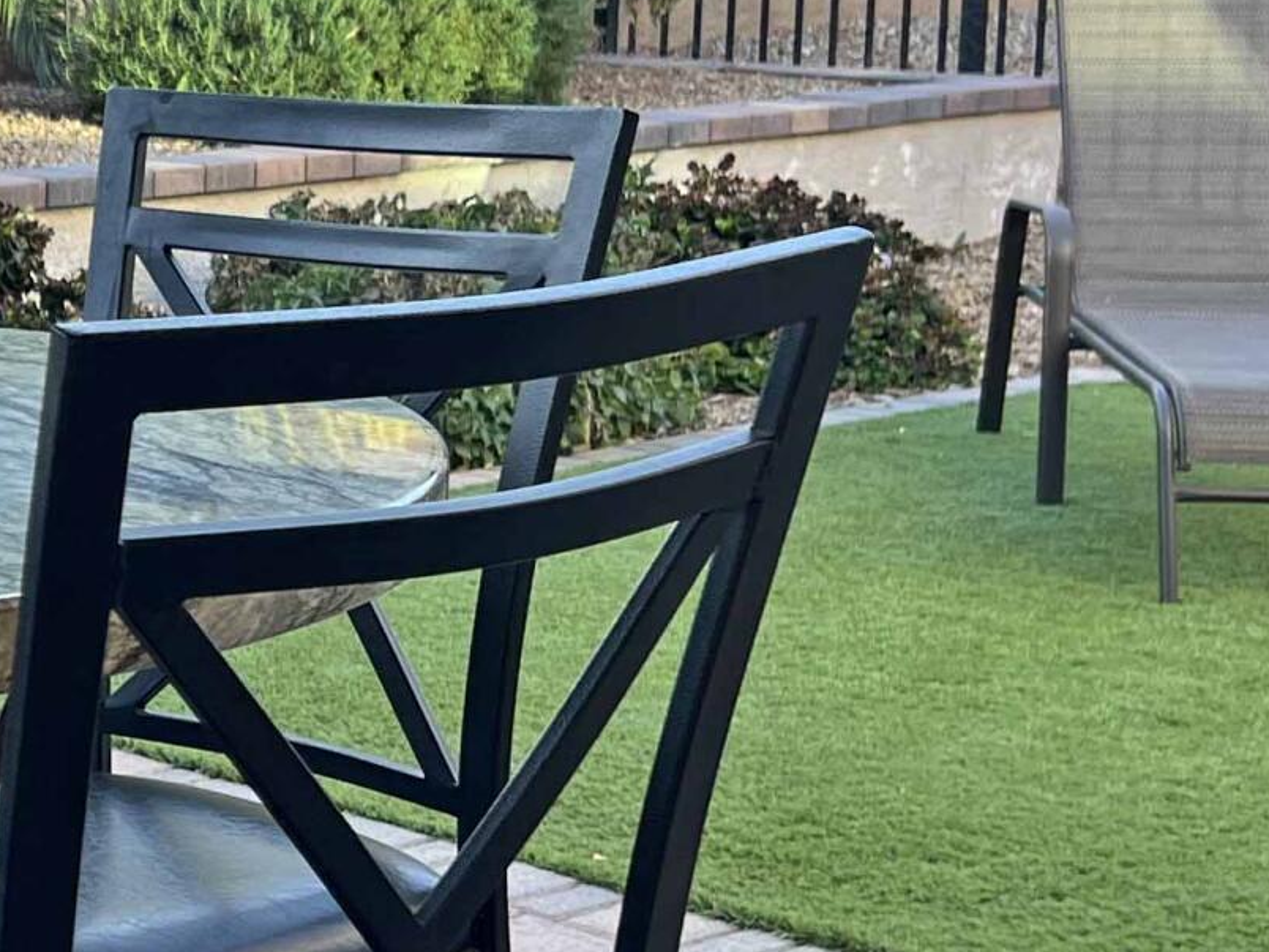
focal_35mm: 97
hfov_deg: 18.4
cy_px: 480
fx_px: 3556
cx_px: -516
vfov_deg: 15.2
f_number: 1.5
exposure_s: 1/133
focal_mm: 5.7
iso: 32
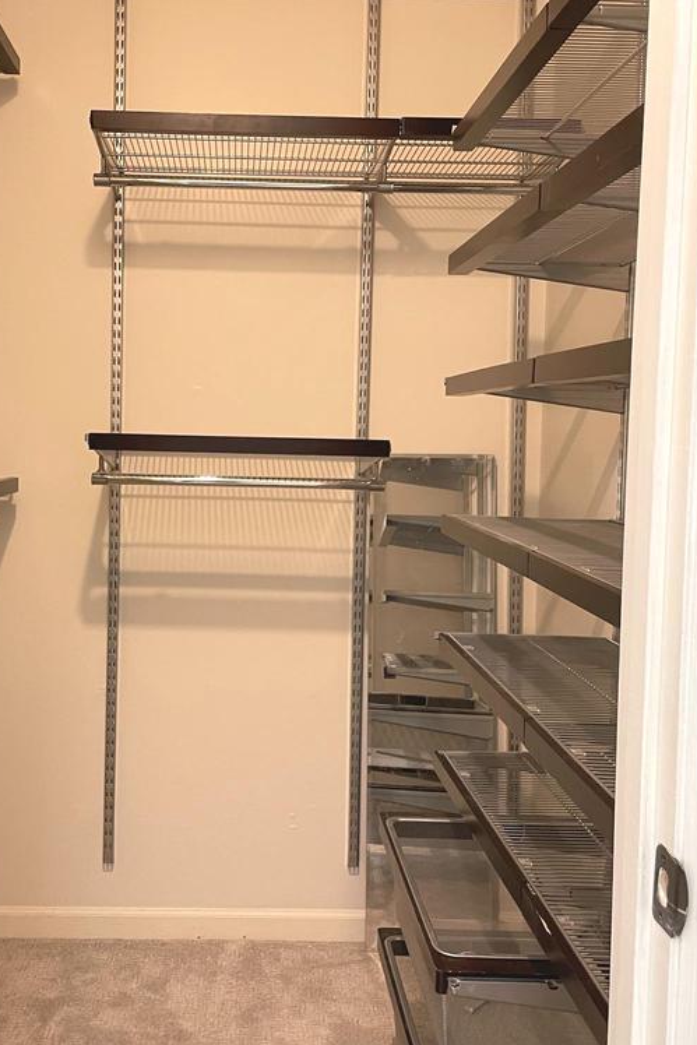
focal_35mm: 37
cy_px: 511
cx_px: 249
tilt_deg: -2.9
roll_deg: -0.6
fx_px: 1074
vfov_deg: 51.9
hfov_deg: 35.7
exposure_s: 1/60
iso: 200
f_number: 1.6
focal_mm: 4.2
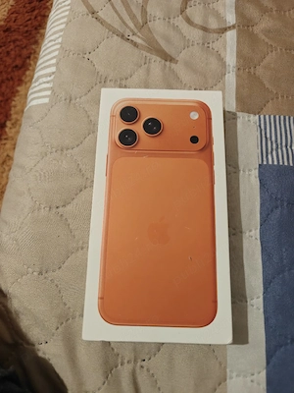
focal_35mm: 23
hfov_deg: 58.9
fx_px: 260
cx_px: 147
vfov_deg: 73.9
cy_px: 196
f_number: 1.6
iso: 1250
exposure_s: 1/99
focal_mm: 6.06
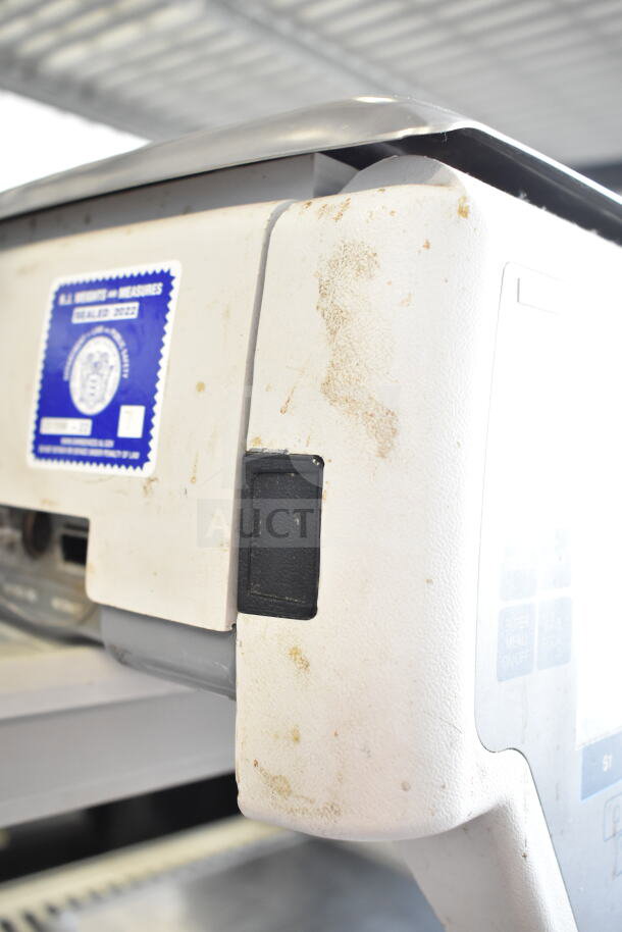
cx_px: 311
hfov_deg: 38.4
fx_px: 893
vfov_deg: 55.1
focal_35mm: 34
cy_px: 466
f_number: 4
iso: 1600
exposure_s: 1/60
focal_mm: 23
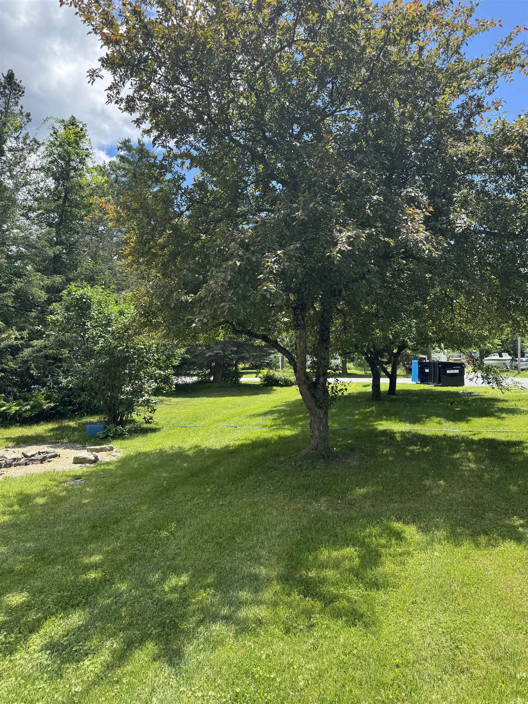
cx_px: 264
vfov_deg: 71.6
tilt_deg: +0.9
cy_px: 352
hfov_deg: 56.8
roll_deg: +1.8
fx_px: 488
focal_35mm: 24
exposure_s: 1/1488
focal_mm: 6.76
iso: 80
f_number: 1.78
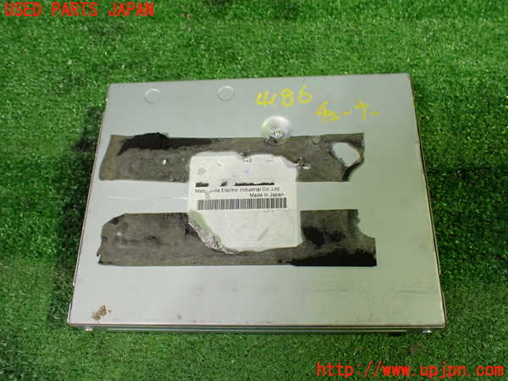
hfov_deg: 60.0
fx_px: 440
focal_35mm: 30
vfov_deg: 46.8
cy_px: 190
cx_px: 254
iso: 800
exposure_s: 1/125
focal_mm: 5.4
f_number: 2.3
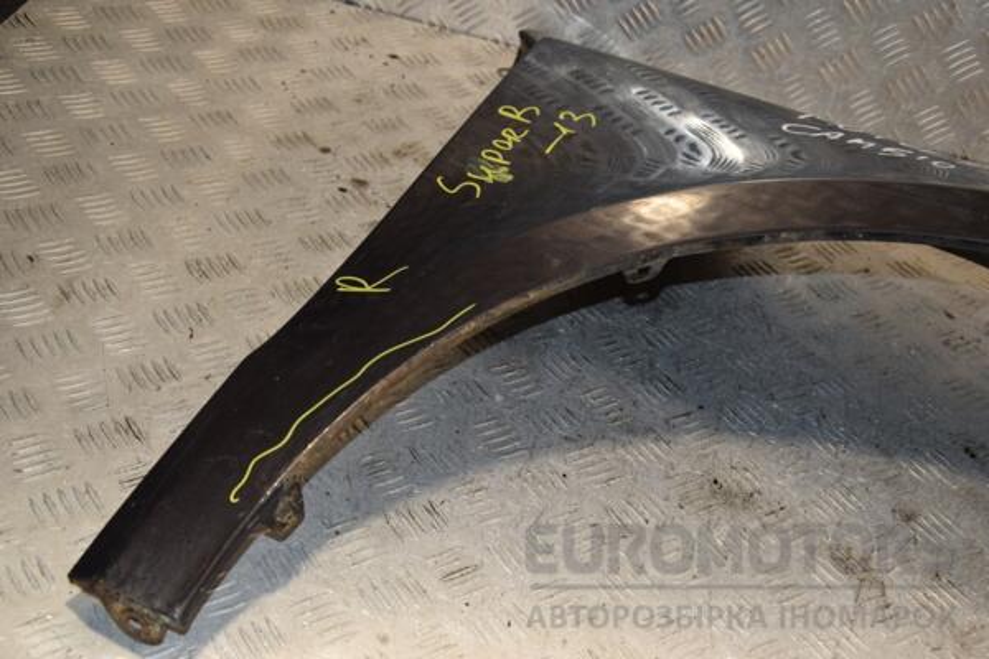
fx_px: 1566
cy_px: 330
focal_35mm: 57
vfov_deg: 23.8
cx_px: 494
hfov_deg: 35.1
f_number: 7.1
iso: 800
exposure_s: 1/200
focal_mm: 38
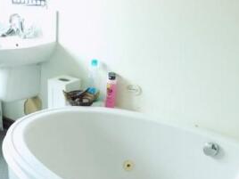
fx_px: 345
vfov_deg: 26.9
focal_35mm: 50
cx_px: 67
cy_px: 194
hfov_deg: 37.5
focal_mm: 4
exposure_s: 1/30
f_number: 3.1
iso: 250
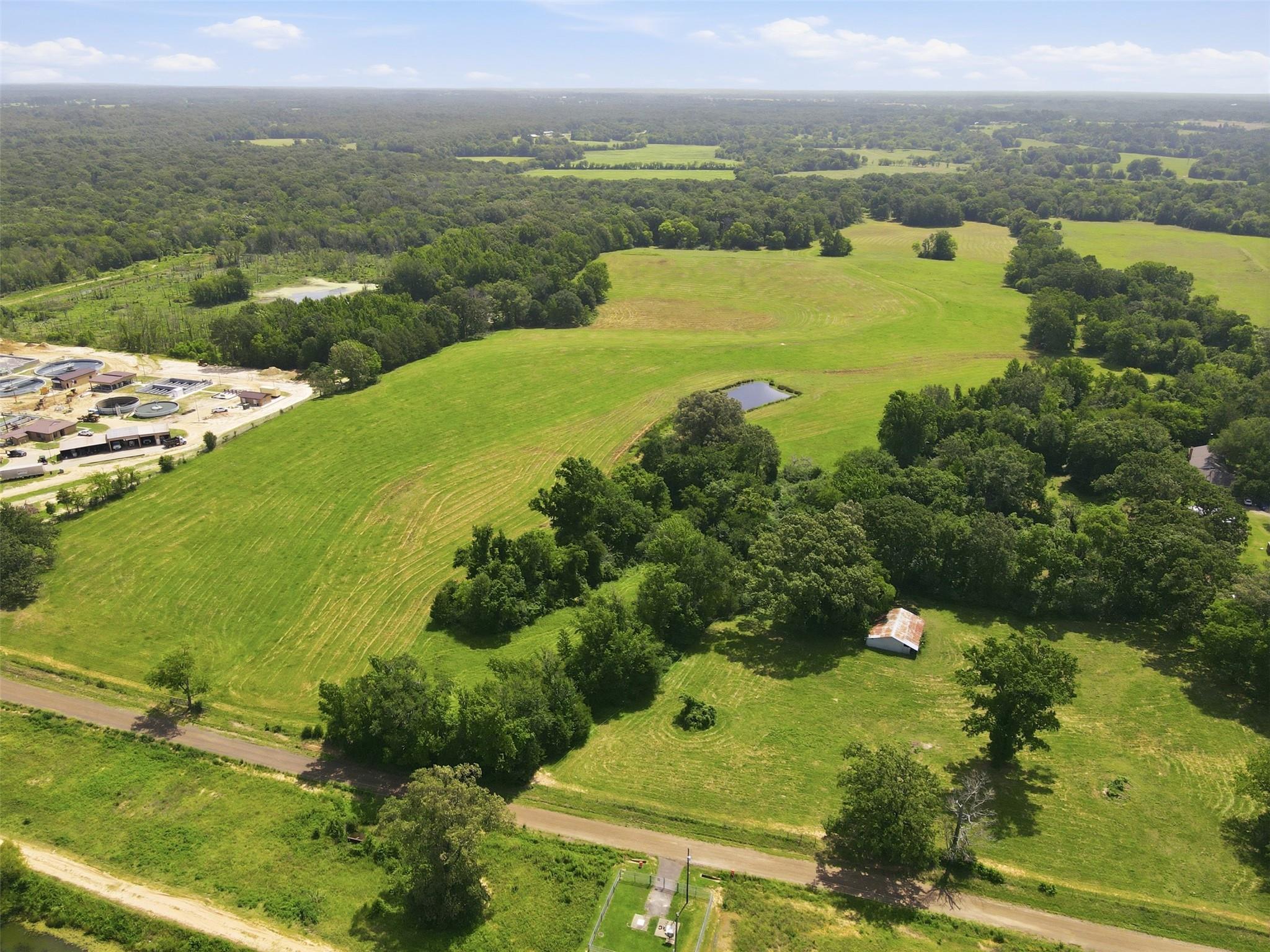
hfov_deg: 71.6
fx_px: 881
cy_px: 476
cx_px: 635
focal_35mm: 24
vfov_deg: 56.8
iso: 100
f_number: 2.8
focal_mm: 4.5
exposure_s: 1/640
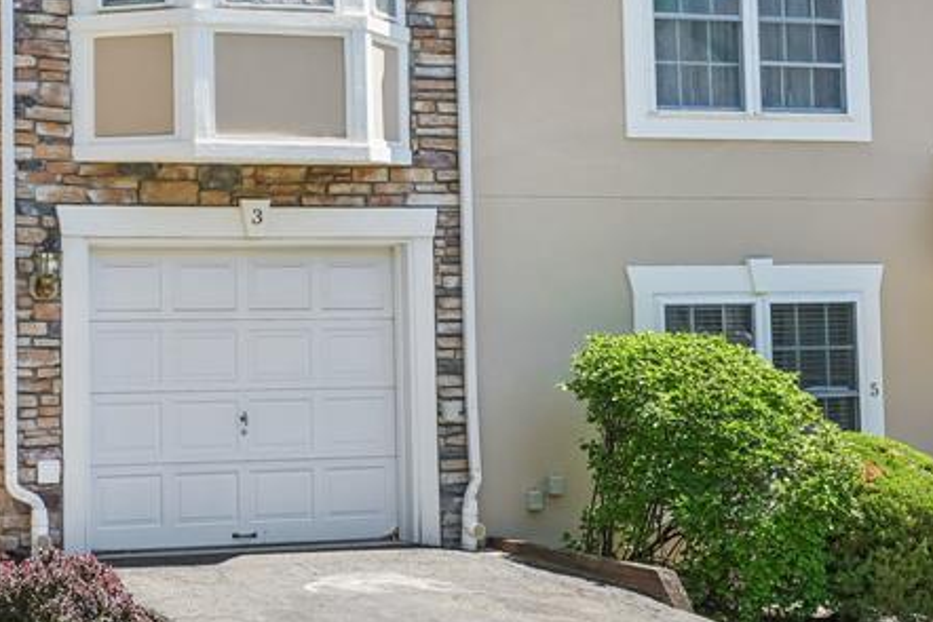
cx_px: 97
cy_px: 65
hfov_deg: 24.4
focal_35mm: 81
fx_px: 2100
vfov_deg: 16.6
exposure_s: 1/125
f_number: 8
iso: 100
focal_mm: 35
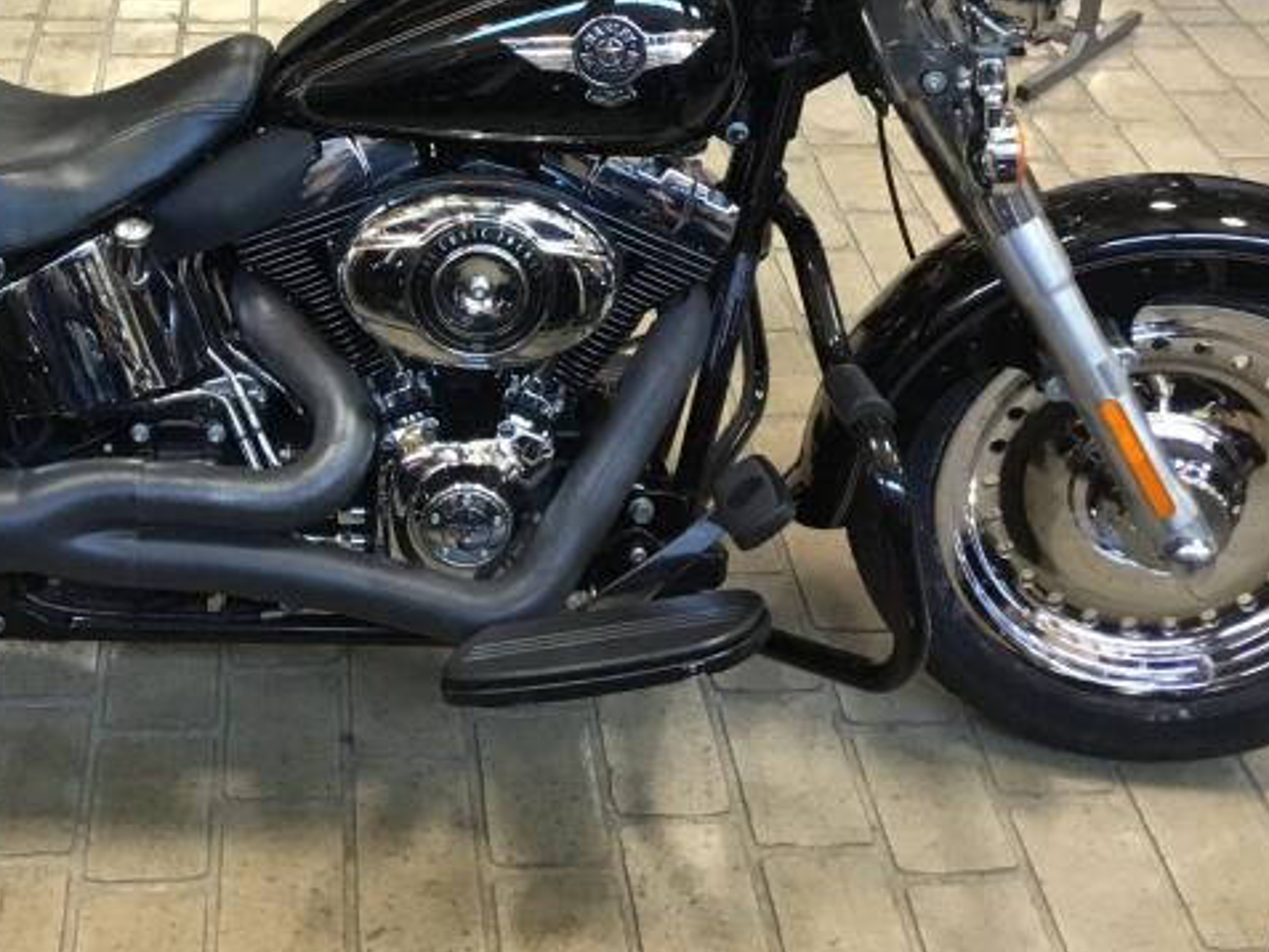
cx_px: 346
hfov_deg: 36.1
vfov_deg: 27.4
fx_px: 1907
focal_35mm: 52
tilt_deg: -28.7
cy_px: 176
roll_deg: -1.8
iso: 200
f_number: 2.4
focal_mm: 3.3
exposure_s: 1/30
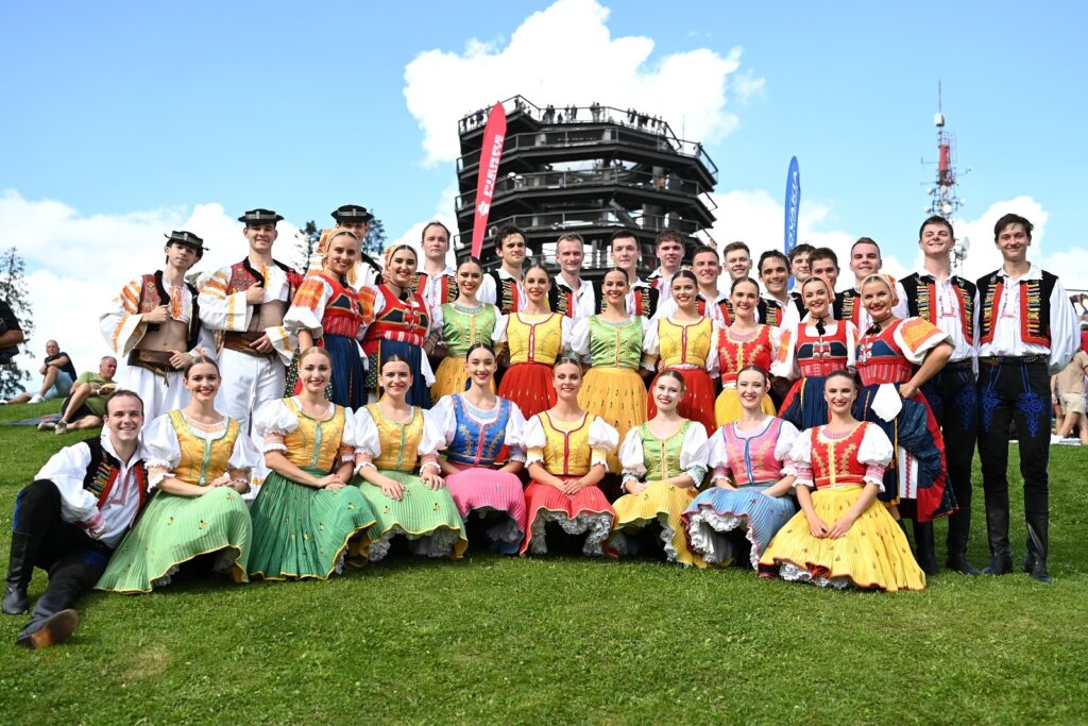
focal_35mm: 35
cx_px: 544
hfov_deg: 54.4
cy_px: 363
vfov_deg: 37.9
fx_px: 1058
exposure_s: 1/1600
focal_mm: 35
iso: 200
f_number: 2.8
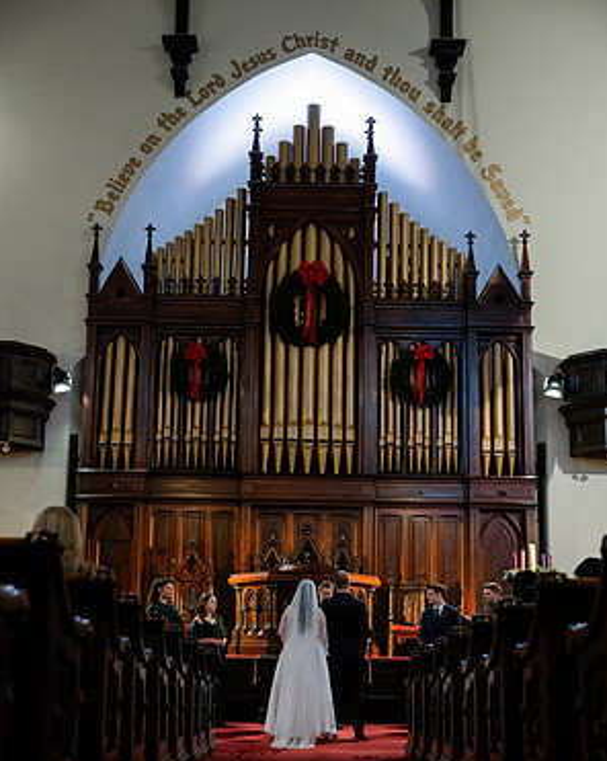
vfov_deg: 38.0
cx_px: 306
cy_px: 443
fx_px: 1102
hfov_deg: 30.8
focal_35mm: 49
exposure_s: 1/200
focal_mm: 43
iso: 3200
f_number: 2.8
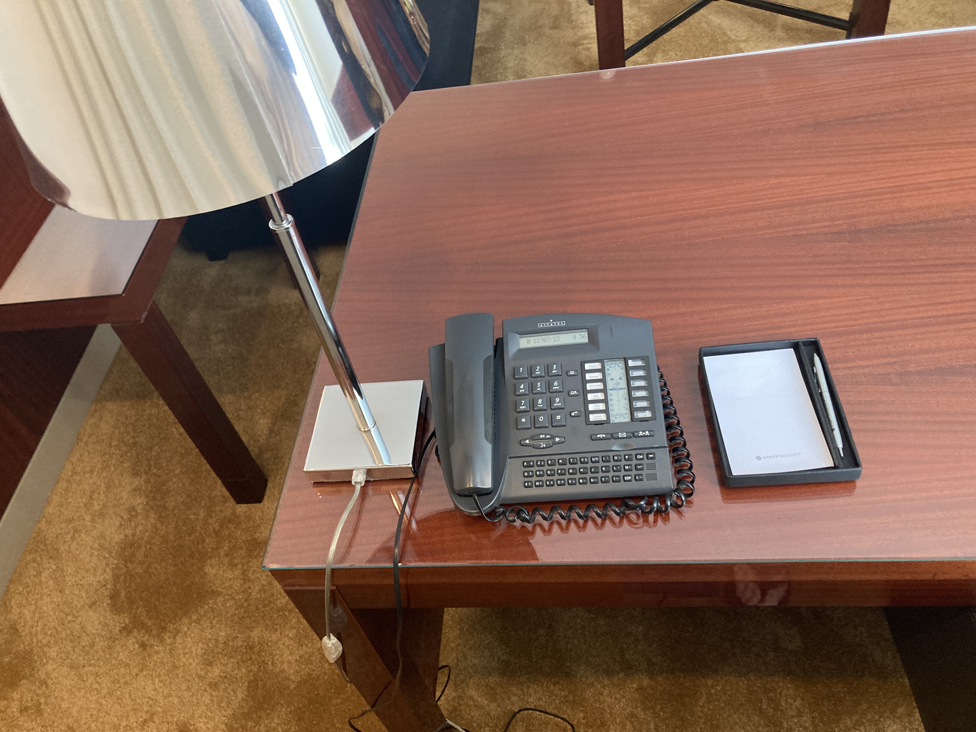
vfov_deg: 49.7
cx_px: 488
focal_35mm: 28
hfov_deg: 63.4
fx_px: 789
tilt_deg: -47.9
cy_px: 366
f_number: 1.8
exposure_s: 1/40
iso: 400
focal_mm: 3.99
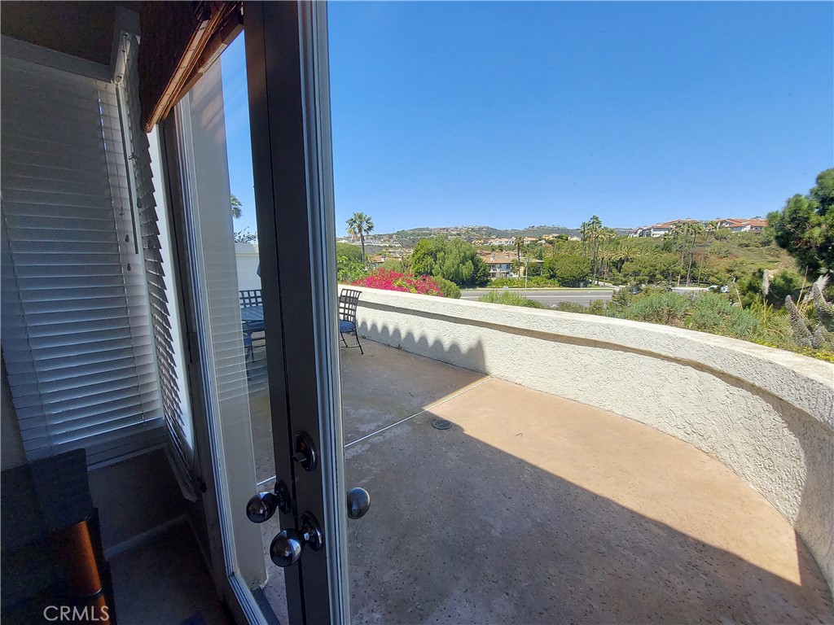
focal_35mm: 13
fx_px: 313
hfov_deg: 106.2
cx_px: 417
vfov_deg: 89.9
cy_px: 312
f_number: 2.2
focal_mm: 1.74
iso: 50
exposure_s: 1/1011
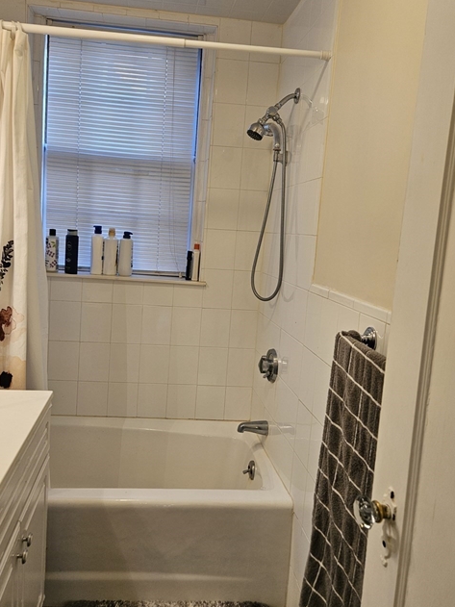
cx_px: 190
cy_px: 289
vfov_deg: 63.4
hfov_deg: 49.5
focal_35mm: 28
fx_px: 491
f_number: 1.8
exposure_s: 1/120
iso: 80
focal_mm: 5.4
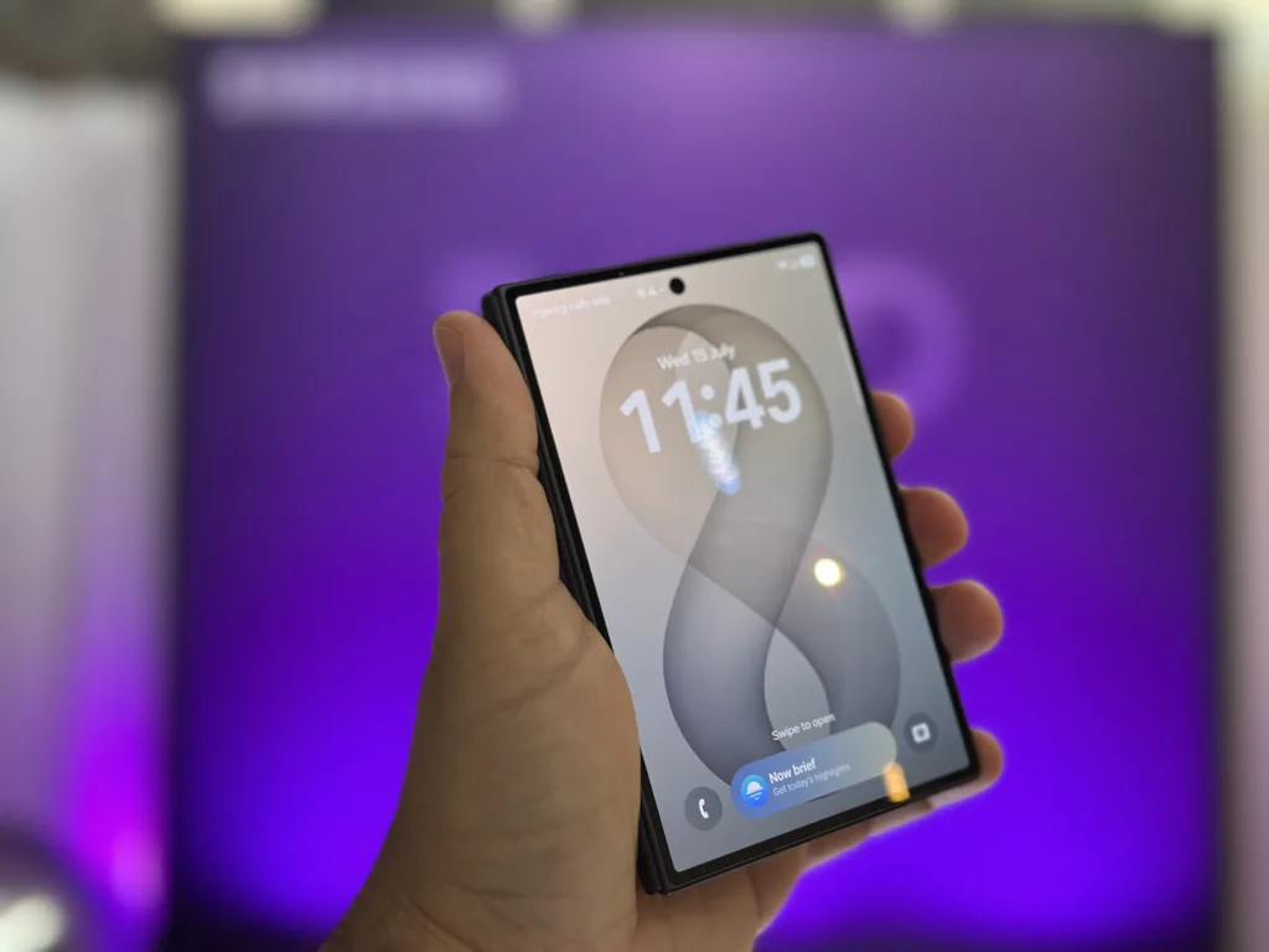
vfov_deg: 30.3
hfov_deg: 39.7
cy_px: 476
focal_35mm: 48
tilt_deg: +2.4
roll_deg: -1.5
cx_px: 634
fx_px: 1760
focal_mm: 6.86
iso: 160
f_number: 1.78
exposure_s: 1/55
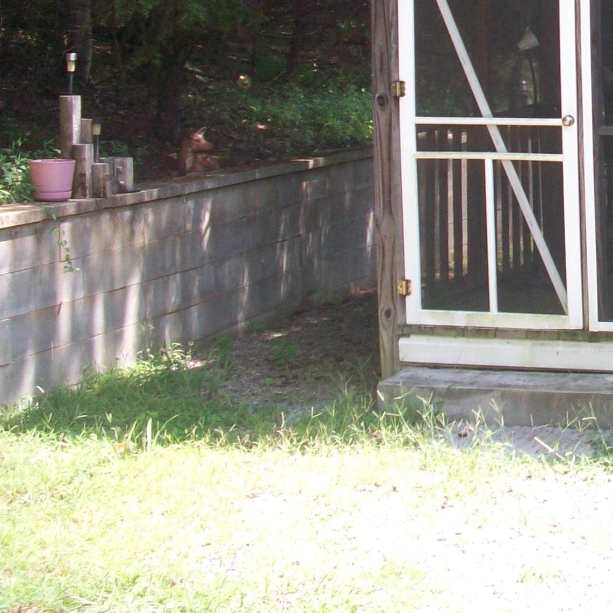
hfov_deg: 18.9
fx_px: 1723
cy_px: 24
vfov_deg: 19.7
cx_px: 755
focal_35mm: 86
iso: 80
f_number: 2.8
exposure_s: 1/184
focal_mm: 6.2
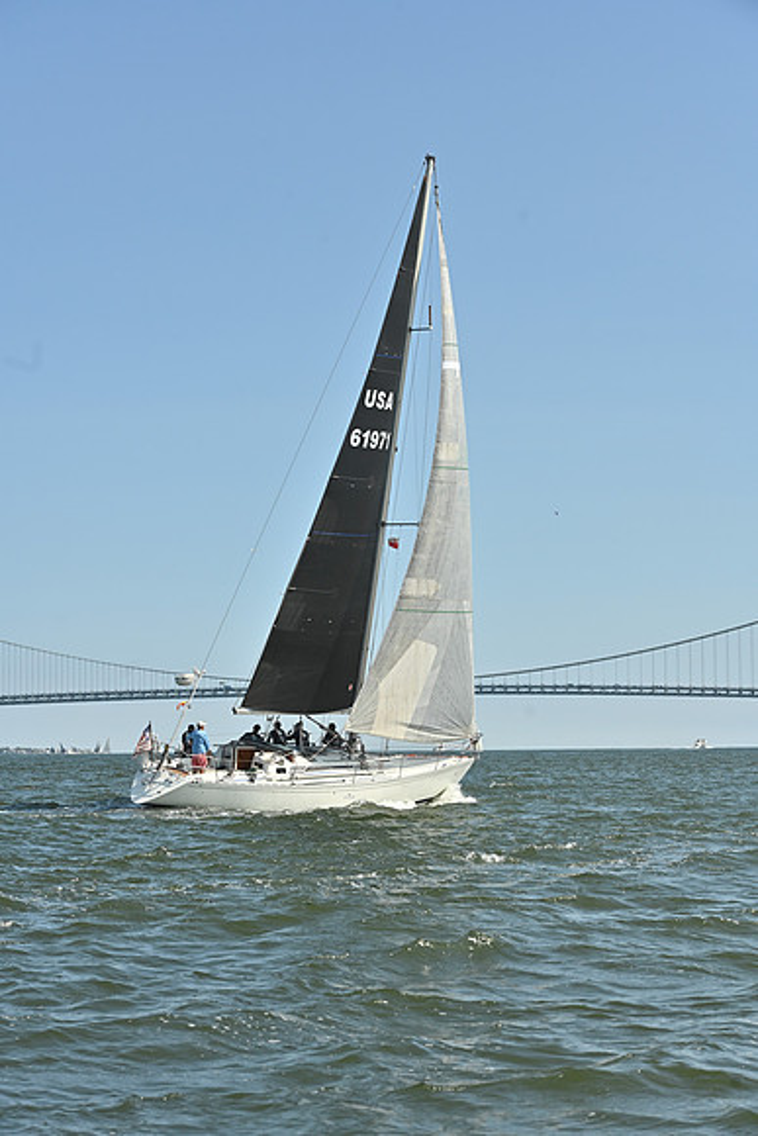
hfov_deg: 19.5
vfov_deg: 28.8
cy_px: 568
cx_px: 379
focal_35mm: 70
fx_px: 2209
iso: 320
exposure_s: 1/1250
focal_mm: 70
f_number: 8
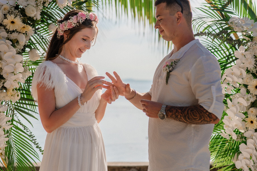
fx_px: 464
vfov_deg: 20.9
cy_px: 70
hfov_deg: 31.0
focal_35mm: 65
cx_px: 129
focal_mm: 50
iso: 200
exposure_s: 1/3200
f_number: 2.2
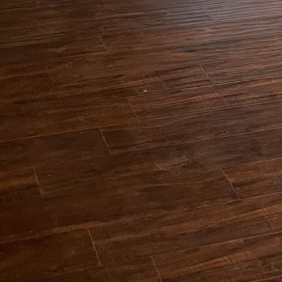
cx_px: 152
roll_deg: -1.3
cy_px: -267
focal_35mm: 99
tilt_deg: -7.5
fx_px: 912
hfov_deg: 17.6
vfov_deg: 14.7
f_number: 1.6
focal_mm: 5.1
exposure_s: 1/30
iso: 640
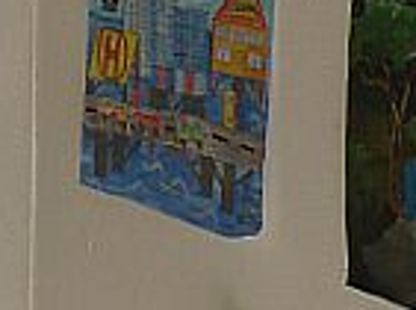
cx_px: -91
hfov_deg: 12.2
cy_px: -251
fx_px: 1894
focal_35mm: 158
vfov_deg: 8.9
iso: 100
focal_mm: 6.1
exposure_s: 1/250
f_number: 2.8
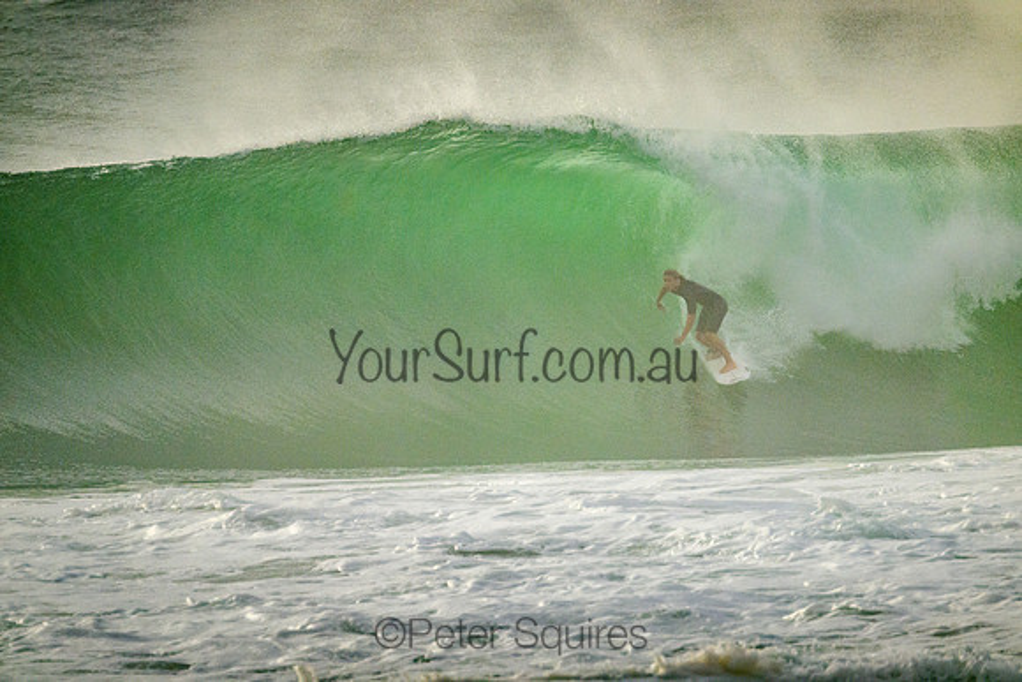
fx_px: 22715
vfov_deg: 1.7
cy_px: 341
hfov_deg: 2.6
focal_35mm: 800
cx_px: 511
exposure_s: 1/8000
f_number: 11
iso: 3600
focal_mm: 800
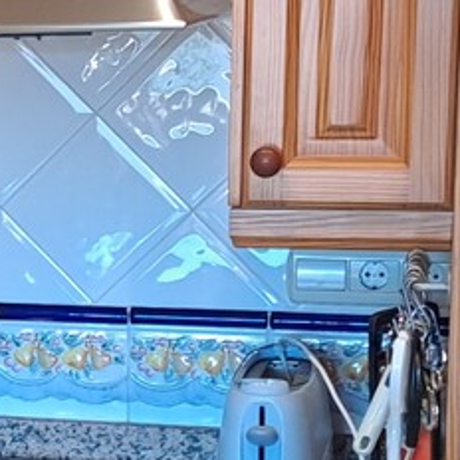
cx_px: -167
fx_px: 1864
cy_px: 362
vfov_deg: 14.0
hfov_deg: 13.5
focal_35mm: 124
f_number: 1.8
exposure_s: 1/50
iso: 160
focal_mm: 4.65
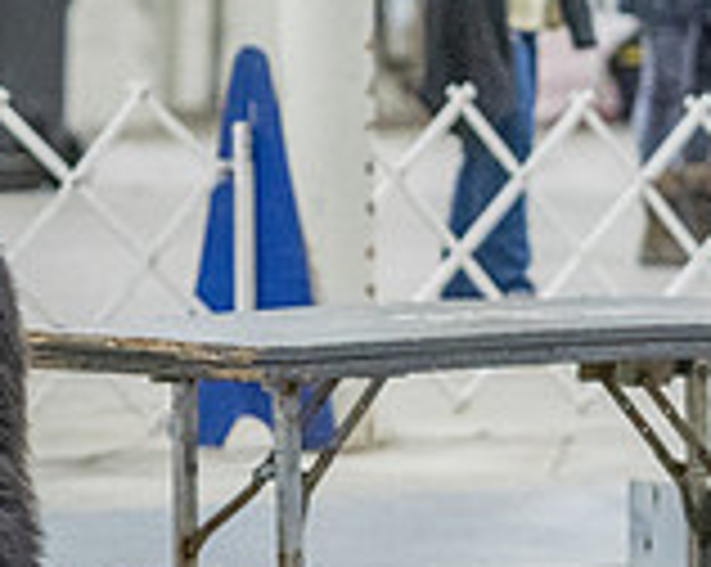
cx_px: -493
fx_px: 7251
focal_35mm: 345
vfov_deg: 4.5
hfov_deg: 5.5
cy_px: -86
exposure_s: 1/320
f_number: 3.2
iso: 6400
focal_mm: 86
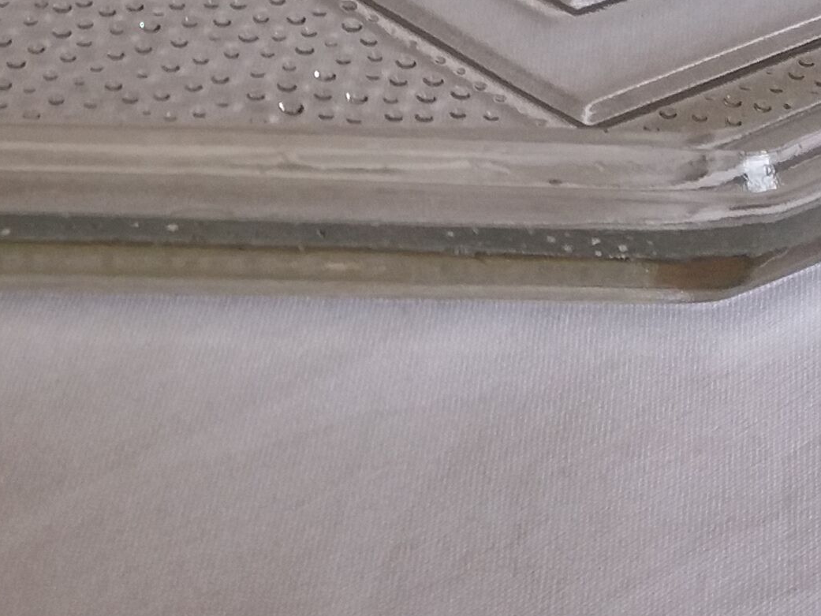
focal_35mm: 111
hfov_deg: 17.6
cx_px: 157
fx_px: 2633
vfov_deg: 12.9
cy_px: -159
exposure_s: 1/100
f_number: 1.9
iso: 64
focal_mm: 3.7
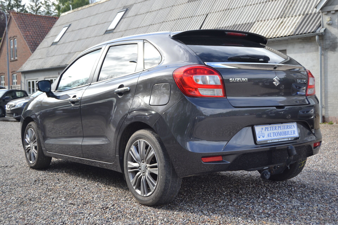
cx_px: 169
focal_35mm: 45
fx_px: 422
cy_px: 112
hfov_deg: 43.6
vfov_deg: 29.9
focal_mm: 30
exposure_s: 1/160
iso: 100
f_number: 6.3
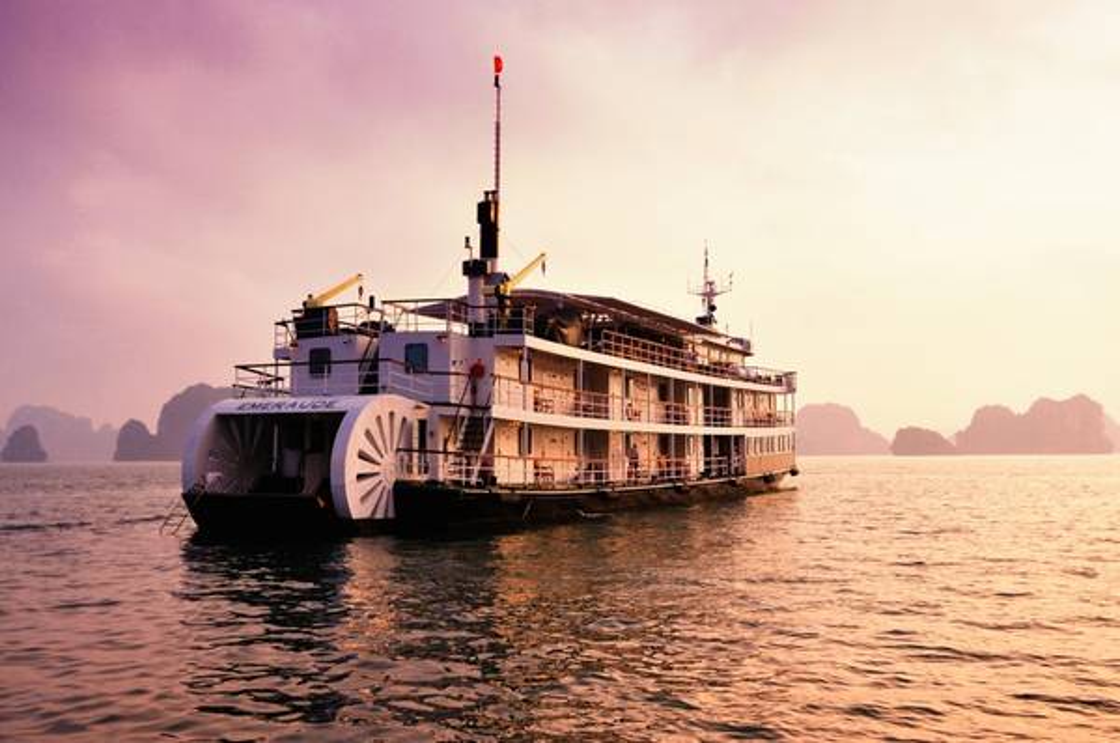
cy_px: 372
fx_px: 1118
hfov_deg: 53.2
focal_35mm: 36
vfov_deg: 36.8
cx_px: 560
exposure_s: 1/320
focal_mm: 24
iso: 200
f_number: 5.6
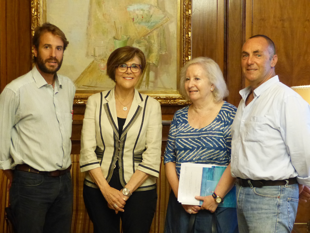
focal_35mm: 81
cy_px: 116
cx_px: 155
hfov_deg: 24.1
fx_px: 725
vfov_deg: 18.2
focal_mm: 14.5
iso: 800
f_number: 2.8
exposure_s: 1/50
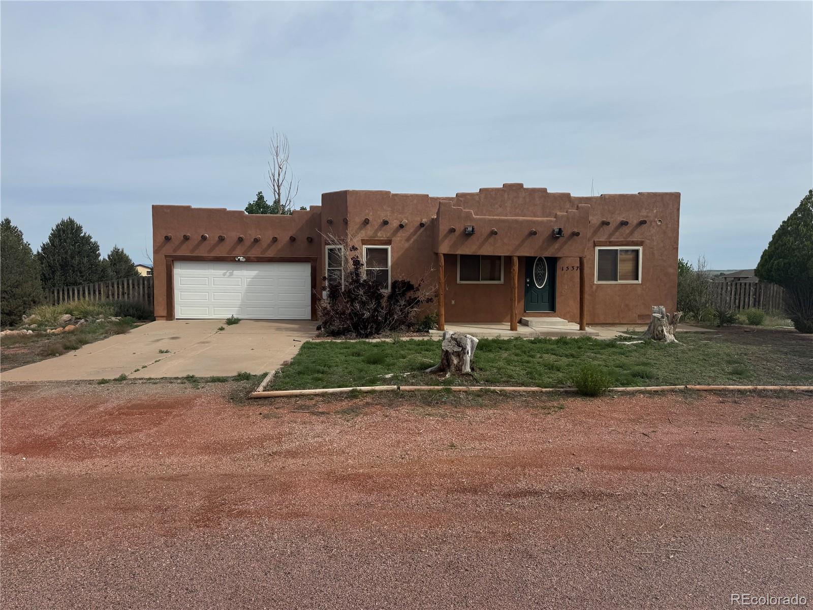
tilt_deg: -3.1
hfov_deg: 71.6
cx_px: 406
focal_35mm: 24
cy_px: 305
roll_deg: -1.2
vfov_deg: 56.8
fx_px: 564
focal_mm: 6.76
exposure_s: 1/7092
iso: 80
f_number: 1.78
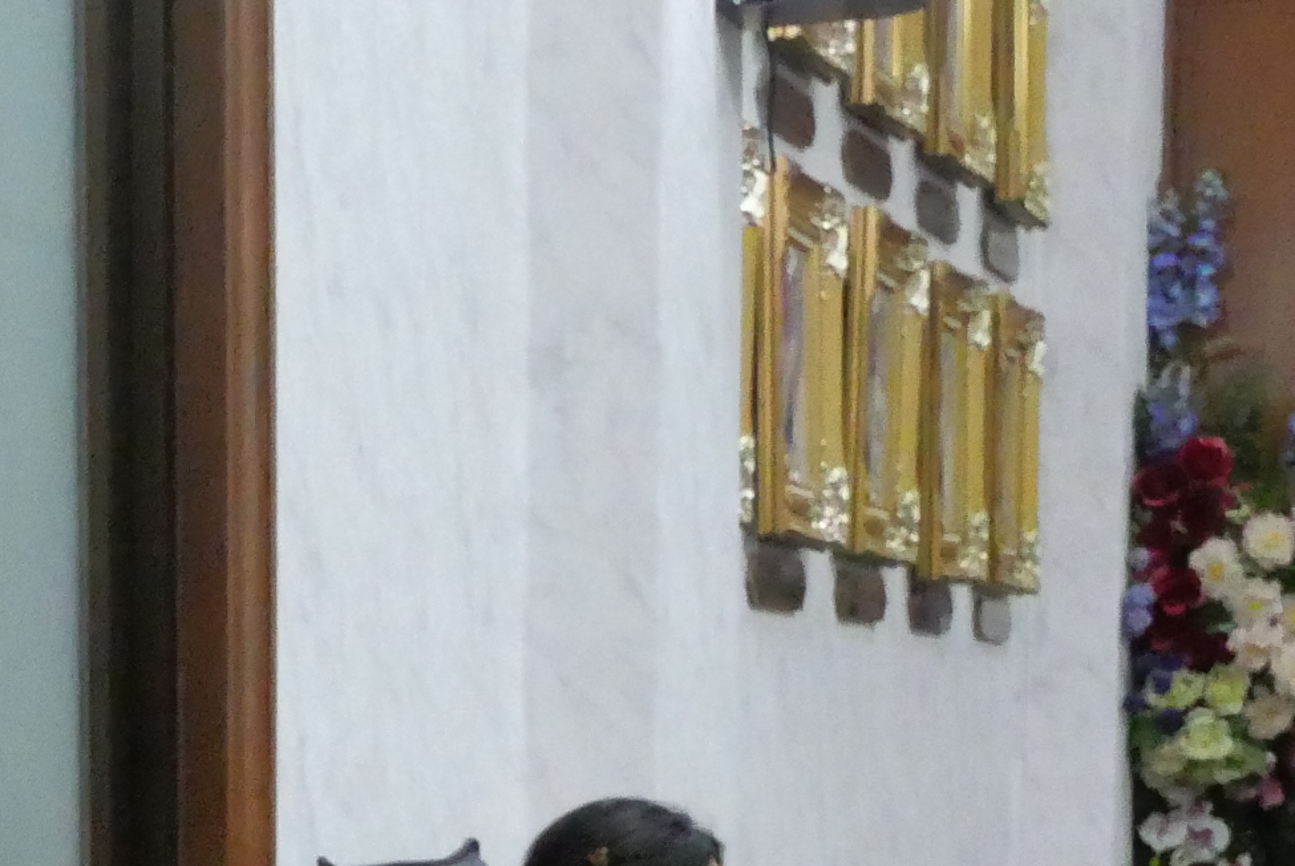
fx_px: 4248
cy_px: 1505
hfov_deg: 16.5
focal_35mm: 118
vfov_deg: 11.0
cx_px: -324
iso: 6400
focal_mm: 15
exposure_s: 1/125
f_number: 5.6
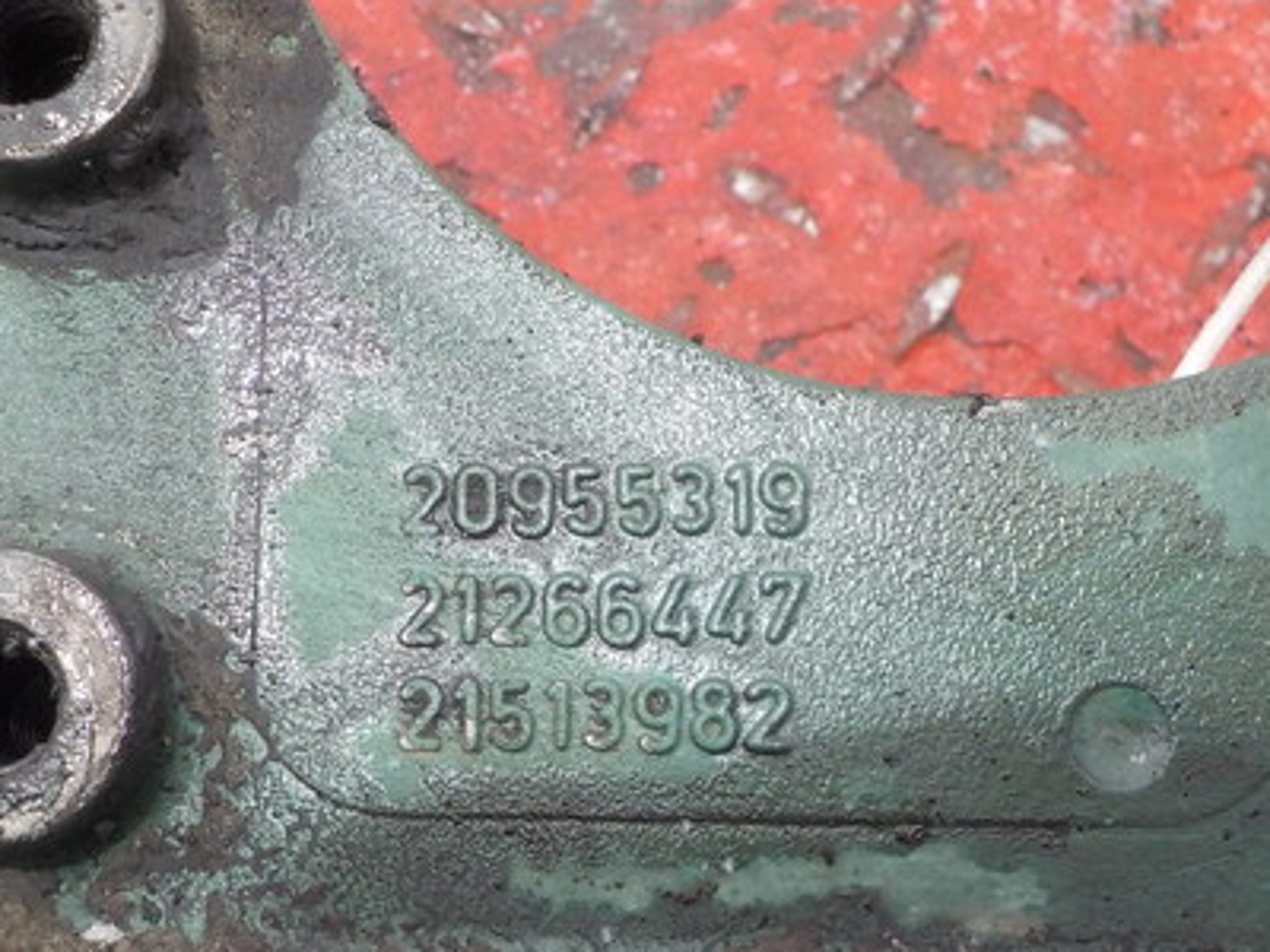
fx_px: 1761
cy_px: 644
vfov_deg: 30.0
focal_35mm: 48
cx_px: 594
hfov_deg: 39.6
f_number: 3.3
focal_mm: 4.1
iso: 360
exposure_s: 1/30
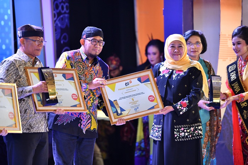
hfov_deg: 11.8
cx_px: 124
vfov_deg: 7.8
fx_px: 1205
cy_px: 82
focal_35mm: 175
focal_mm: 175
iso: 1250
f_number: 2.8
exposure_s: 1/250
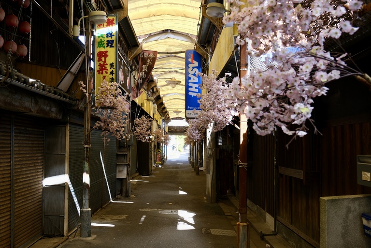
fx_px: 361
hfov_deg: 54.4
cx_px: 186
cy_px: 124
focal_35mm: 35
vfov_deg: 37.9
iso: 320
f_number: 3.6
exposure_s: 1/160
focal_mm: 23.4
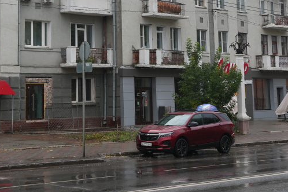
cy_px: 15
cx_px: 93
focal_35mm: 82
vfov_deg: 16.4
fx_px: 658
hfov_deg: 24.5
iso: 100
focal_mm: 21
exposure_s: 1/80
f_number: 4.5
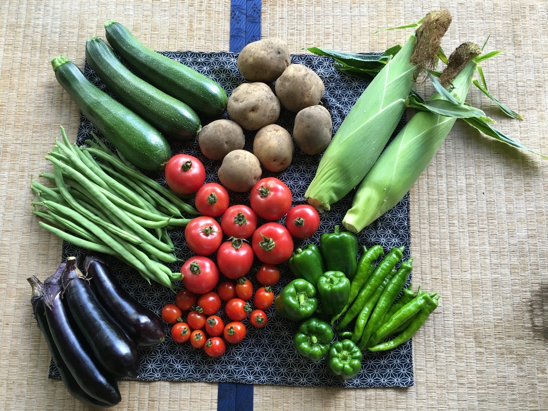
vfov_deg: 48.2
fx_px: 459
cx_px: 274
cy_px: 206
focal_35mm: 29
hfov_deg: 61.7
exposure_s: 1/30
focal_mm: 4.15
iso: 25
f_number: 2.2
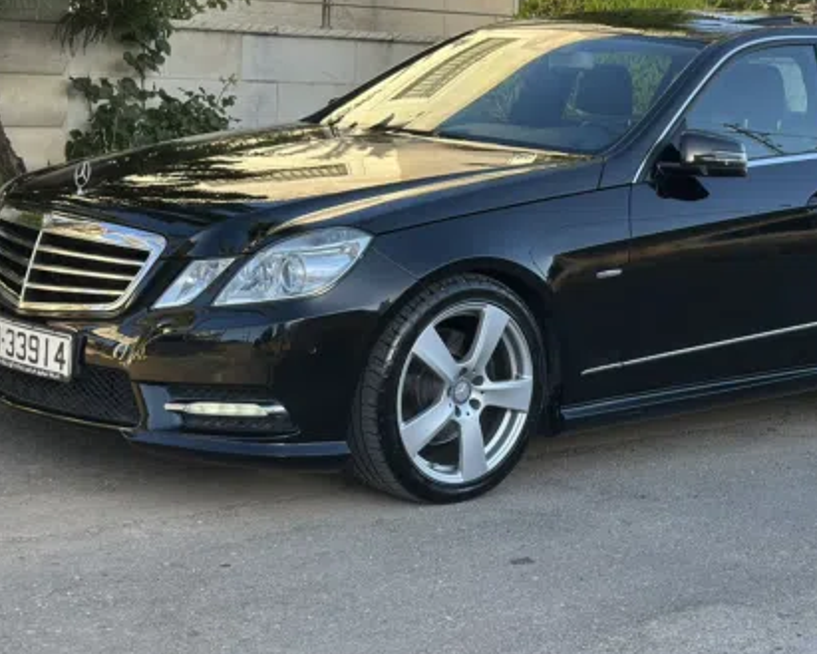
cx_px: 529
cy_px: 207
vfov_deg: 20.9
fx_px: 1766
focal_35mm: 73
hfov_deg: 25.9
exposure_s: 1/1073
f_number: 1.78
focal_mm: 6.86
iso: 80
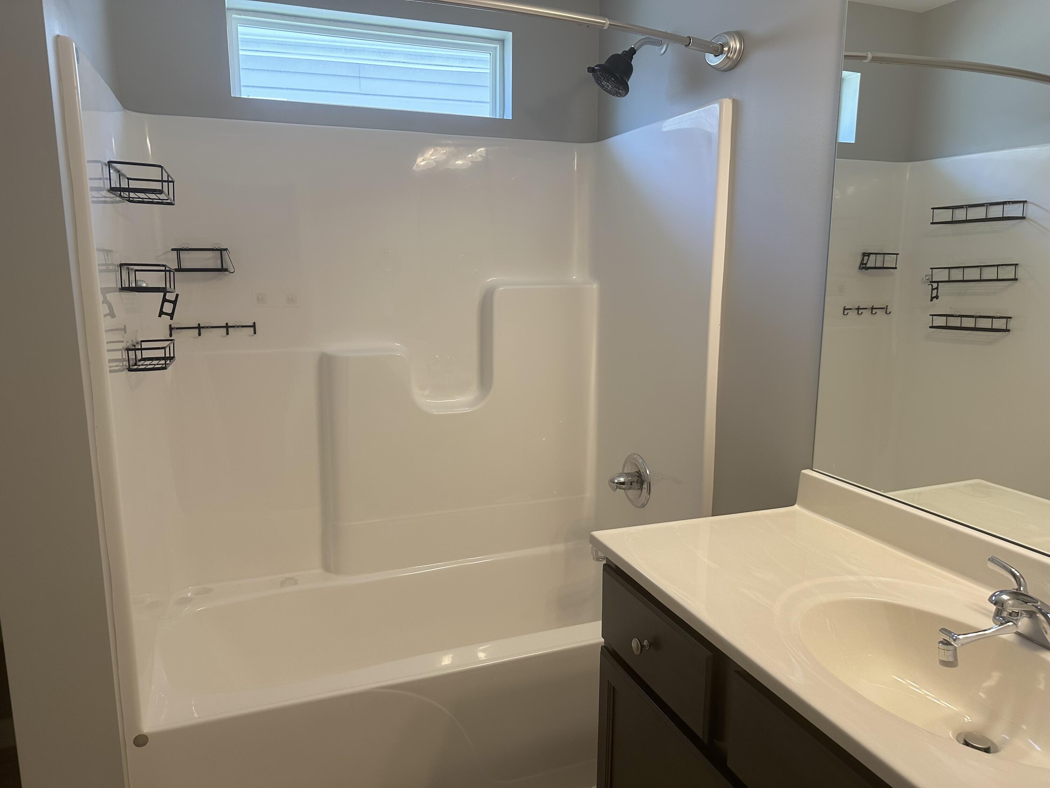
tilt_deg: -9.4
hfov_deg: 71.6
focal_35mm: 24
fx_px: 728
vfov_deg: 56.8
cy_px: 394
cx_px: 525
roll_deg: -0.3
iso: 125
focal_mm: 6.86
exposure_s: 1/120
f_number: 1.78
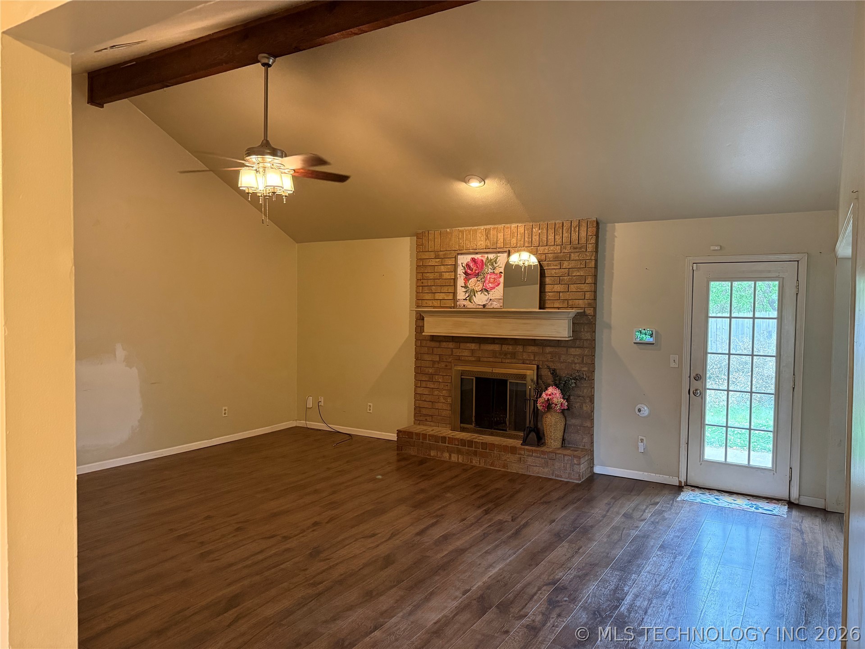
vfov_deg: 56.8
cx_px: 432
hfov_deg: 71.6
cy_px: 324
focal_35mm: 24
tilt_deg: -2.1
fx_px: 600
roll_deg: -0.9
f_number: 1.78
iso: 640
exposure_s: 1/60
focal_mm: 6.76
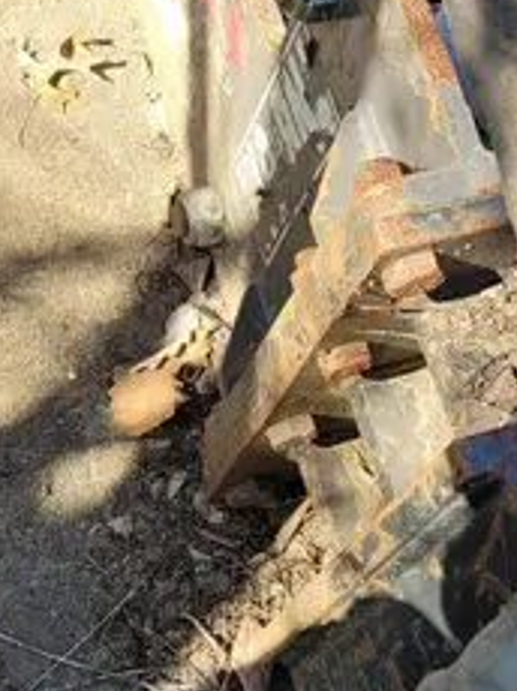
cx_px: 460
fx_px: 1656
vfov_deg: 23.3
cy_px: 143
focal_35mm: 83
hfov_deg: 17.5
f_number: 1.8
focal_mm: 5.4
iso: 40
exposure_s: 1/480
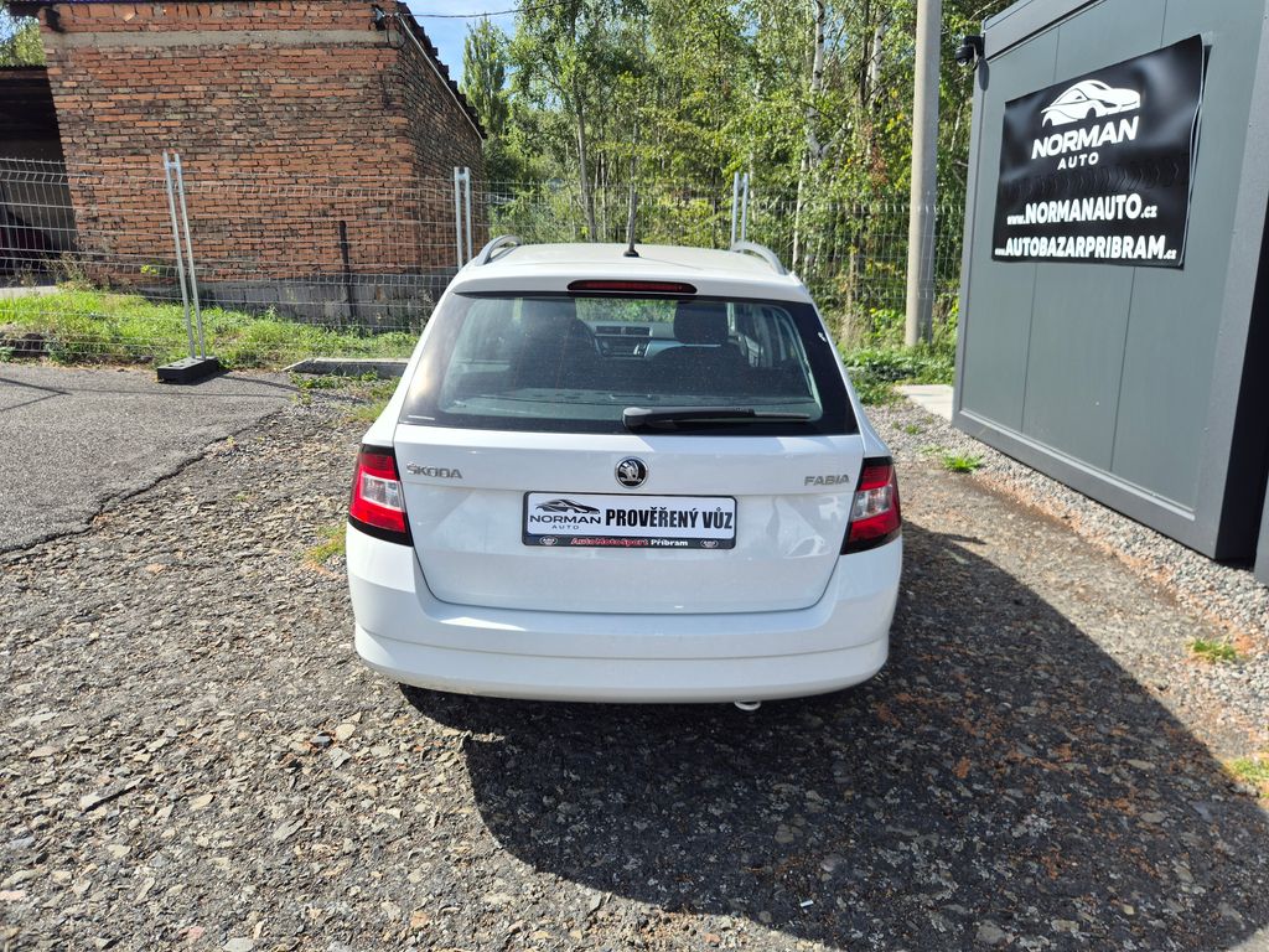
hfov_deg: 73.9
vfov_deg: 58.9
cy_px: 476
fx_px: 843
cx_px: 634
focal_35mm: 23
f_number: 1.8
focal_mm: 5.4
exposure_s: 1/1004
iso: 25
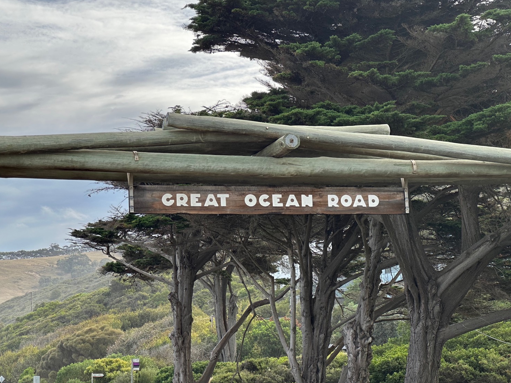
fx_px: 1225
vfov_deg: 17.8
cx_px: 266
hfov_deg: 23.6
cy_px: 178
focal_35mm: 83
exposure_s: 1/615
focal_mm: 9
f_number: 2.8
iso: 32
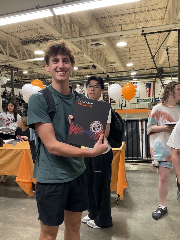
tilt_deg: -5.1
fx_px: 201
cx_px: 90
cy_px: 120
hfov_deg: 48.2
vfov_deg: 61.7
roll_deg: +1.3
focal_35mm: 29
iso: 100
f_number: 1.8
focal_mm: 3
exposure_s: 1/60
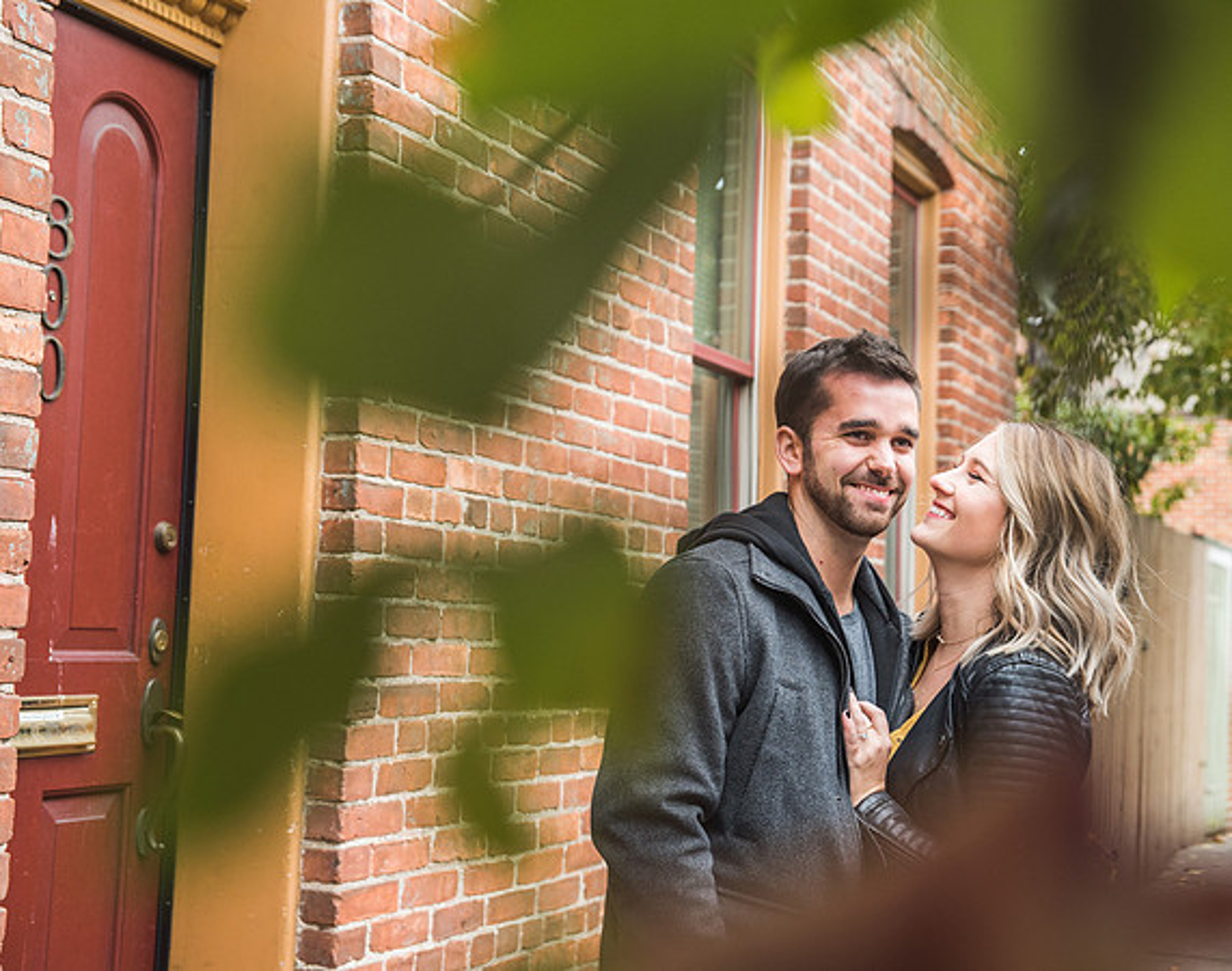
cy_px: 486
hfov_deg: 32.6
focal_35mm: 58
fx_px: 2101
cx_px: 727
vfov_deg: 26.0
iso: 500
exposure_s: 1/125
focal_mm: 52
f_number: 2.8
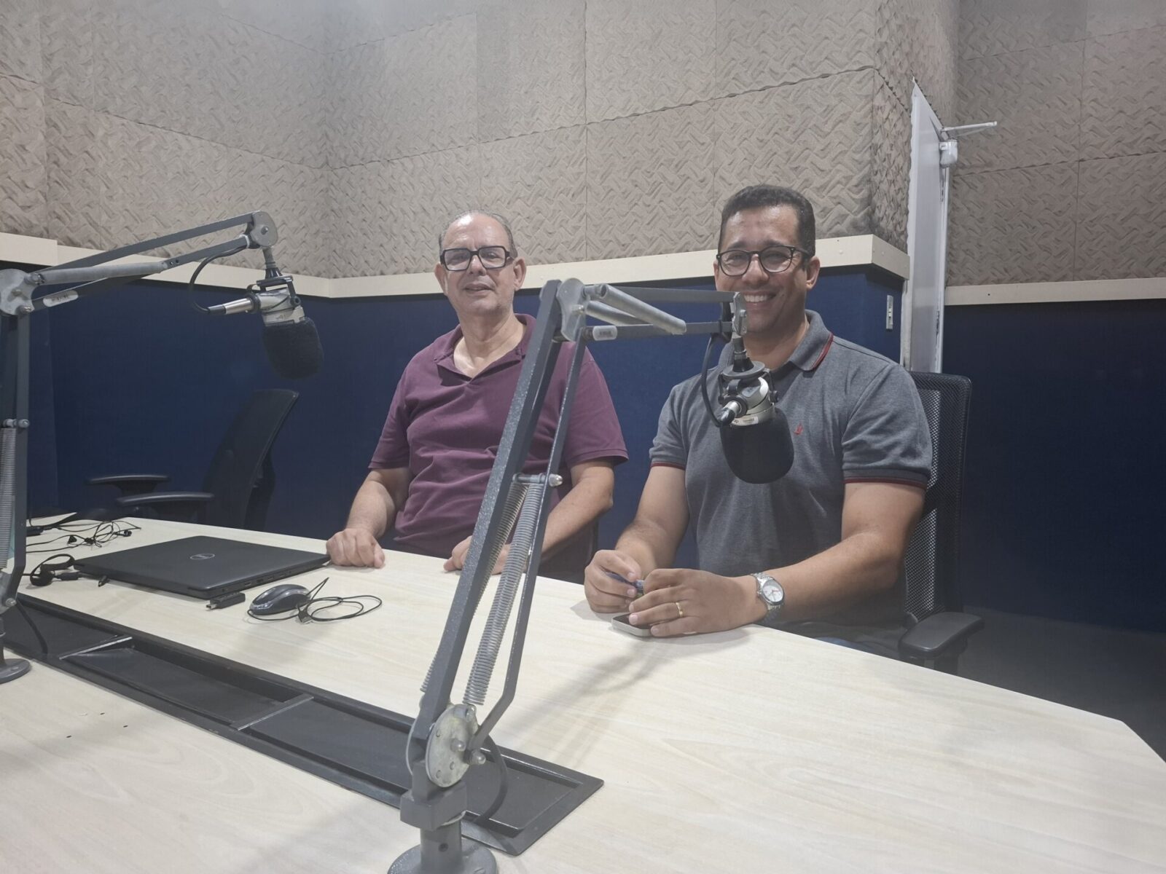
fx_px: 775
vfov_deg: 58.9
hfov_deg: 73.9
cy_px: 437
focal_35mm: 23
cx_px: 583
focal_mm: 5.54
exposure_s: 1/40
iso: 250
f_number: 1.8
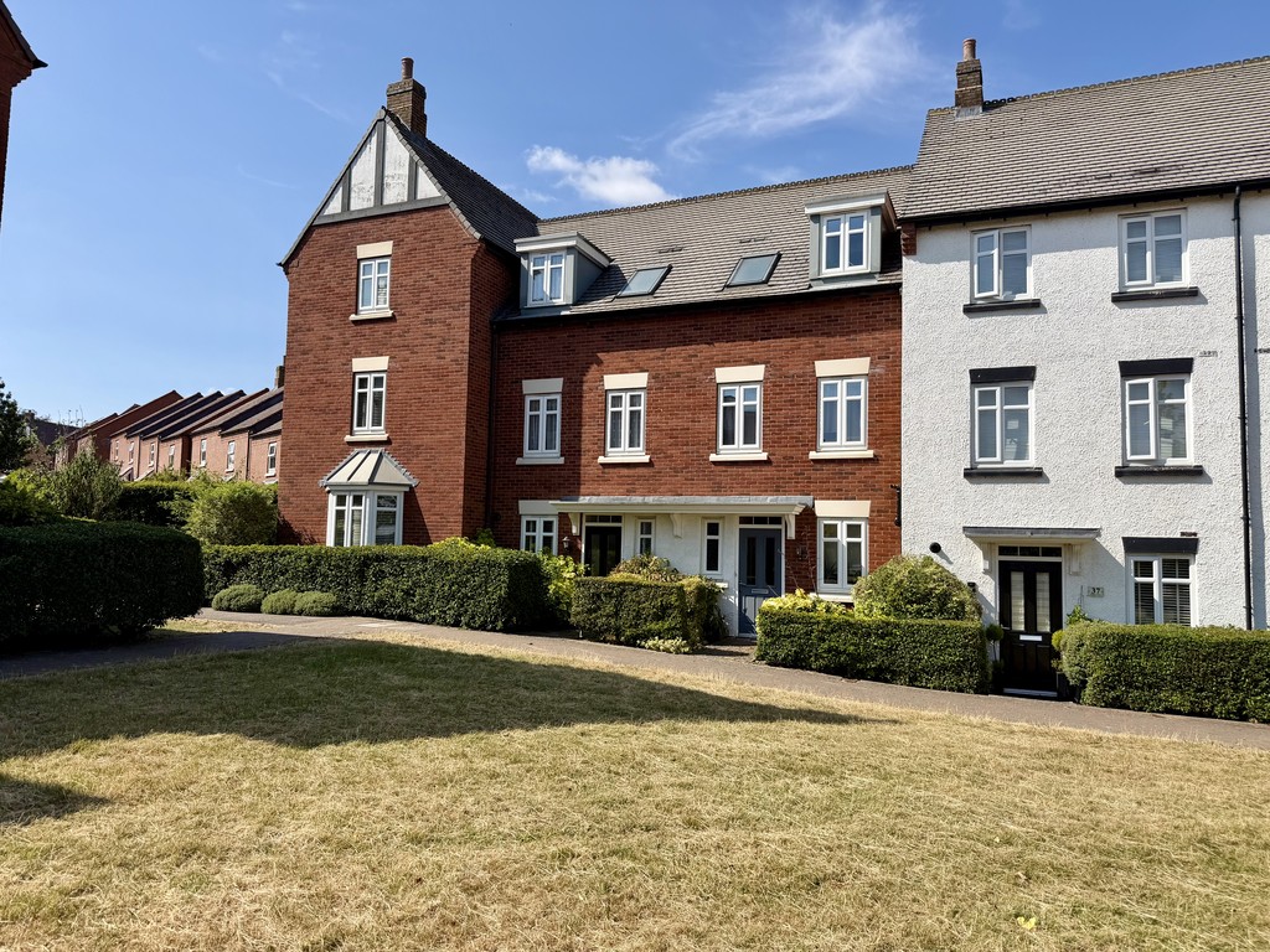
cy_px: 476
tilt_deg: +3.3
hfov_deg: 71.6
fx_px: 881
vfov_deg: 56.8
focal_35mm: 24
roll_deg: -0.7
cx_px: 635
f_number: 1.78
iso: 80
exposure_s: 1/4975
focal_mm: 6.76
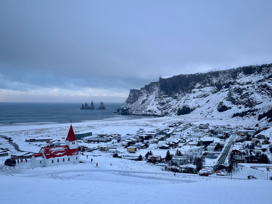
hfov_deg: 39.7
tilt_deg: -1.1
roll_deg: +0.1
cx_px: 136
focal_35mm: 48
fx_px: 377
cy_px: 102
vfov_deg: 30.3
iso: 64
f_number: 1.78
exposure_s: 1/409
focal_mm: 6.86
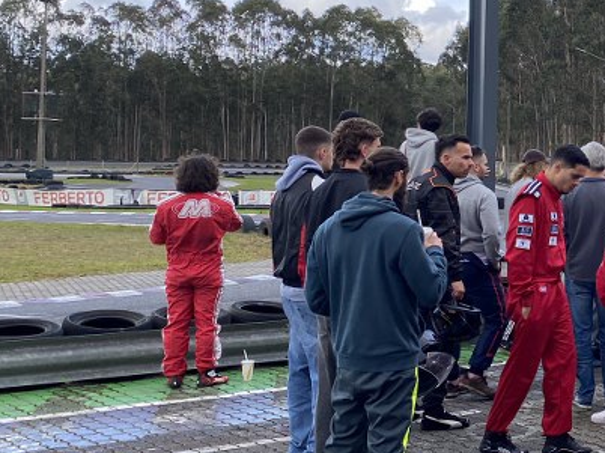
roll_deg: -1.8
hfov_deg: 25.4
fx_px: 1205
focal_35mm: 69
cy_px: 166
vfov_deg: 21.2
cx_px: 719
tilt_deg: -0.3
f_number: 1.8
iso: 32
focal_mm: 4.25
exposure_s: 1/519
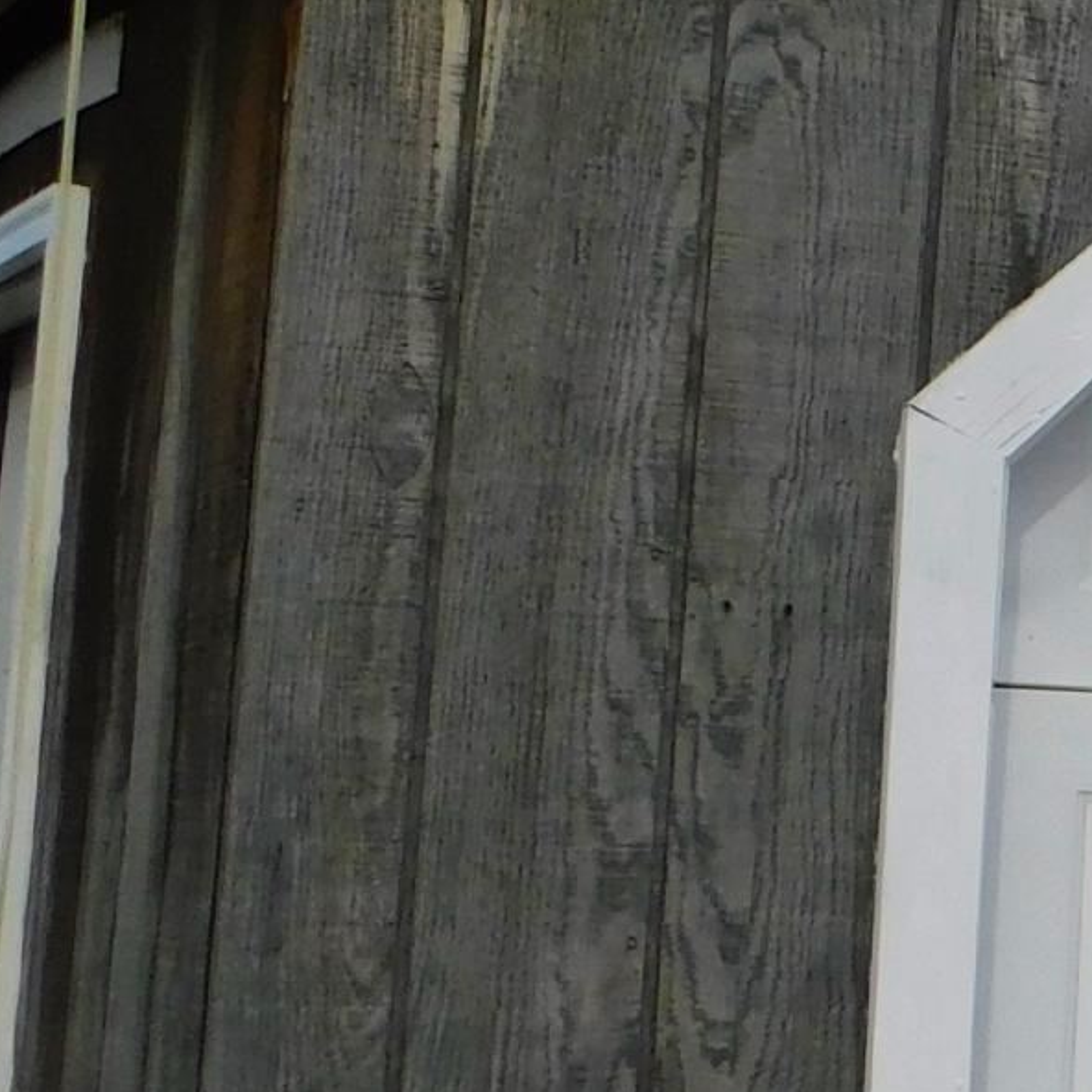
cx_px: 2105
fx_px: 3676
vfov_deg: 16.9
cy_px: 445
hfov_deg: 14.4
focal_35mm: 103
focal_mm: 4
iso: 125
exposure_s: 1/1250
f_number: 3
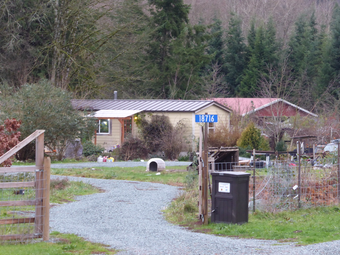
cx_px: 170
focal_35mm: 238
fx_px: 2338
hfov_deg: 8.3
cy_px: 128
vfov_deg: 6.2
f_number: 5.6
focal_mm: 38.4
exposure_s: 1/25
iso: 400
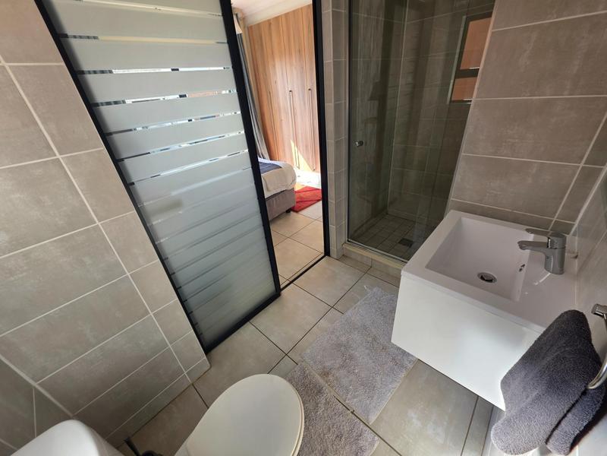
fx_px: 228
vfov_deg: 89.9
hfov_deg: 106.2
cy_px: 228
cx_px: 304
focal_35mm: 13
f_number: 1.9
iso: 32
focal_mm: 2.2
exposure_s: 1/100
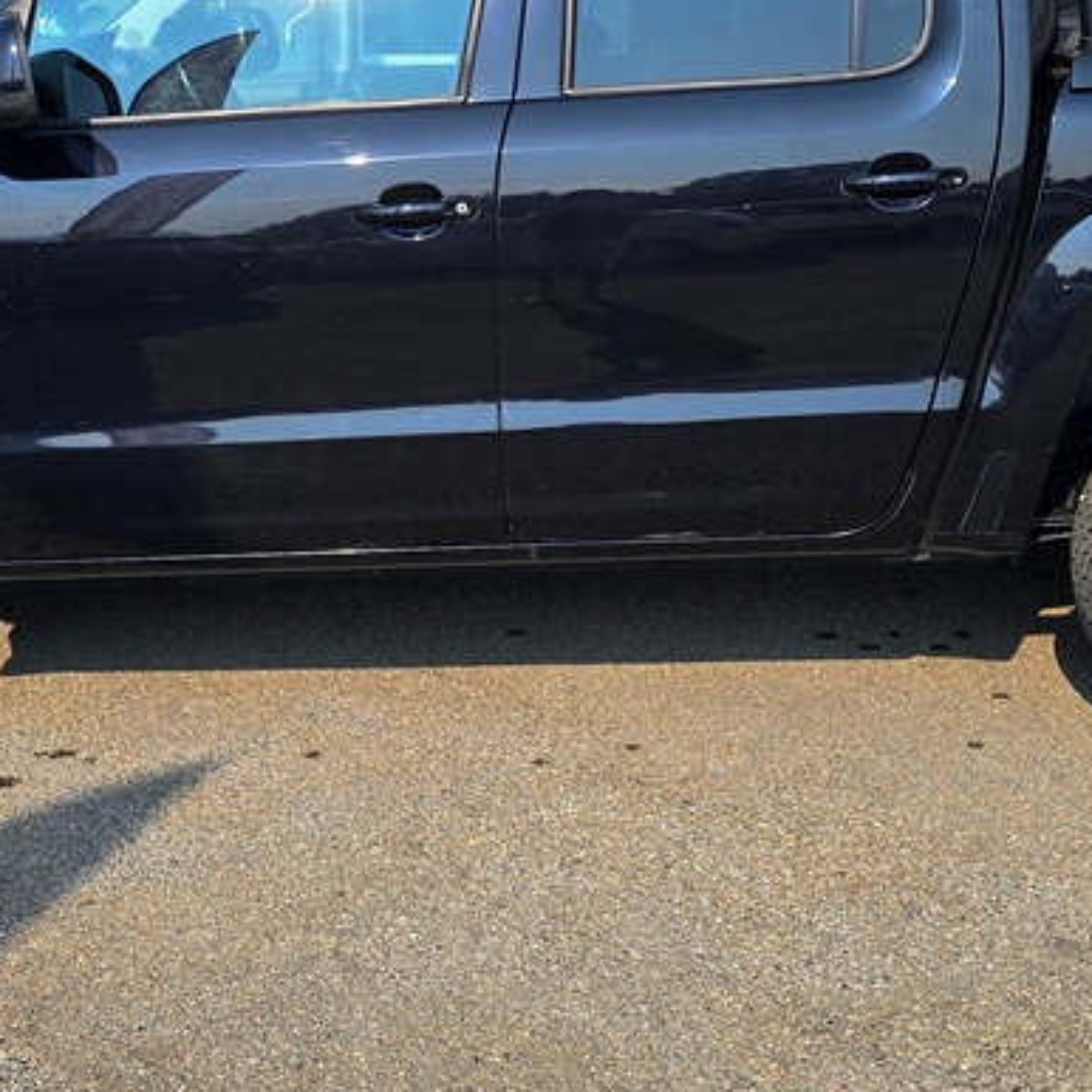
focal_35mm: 54
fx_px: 1927
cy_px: 331
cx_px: 577
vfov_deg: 31.3
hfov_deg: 31.6
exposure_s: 1/707
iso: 12
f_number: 1.7
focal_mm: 6.3
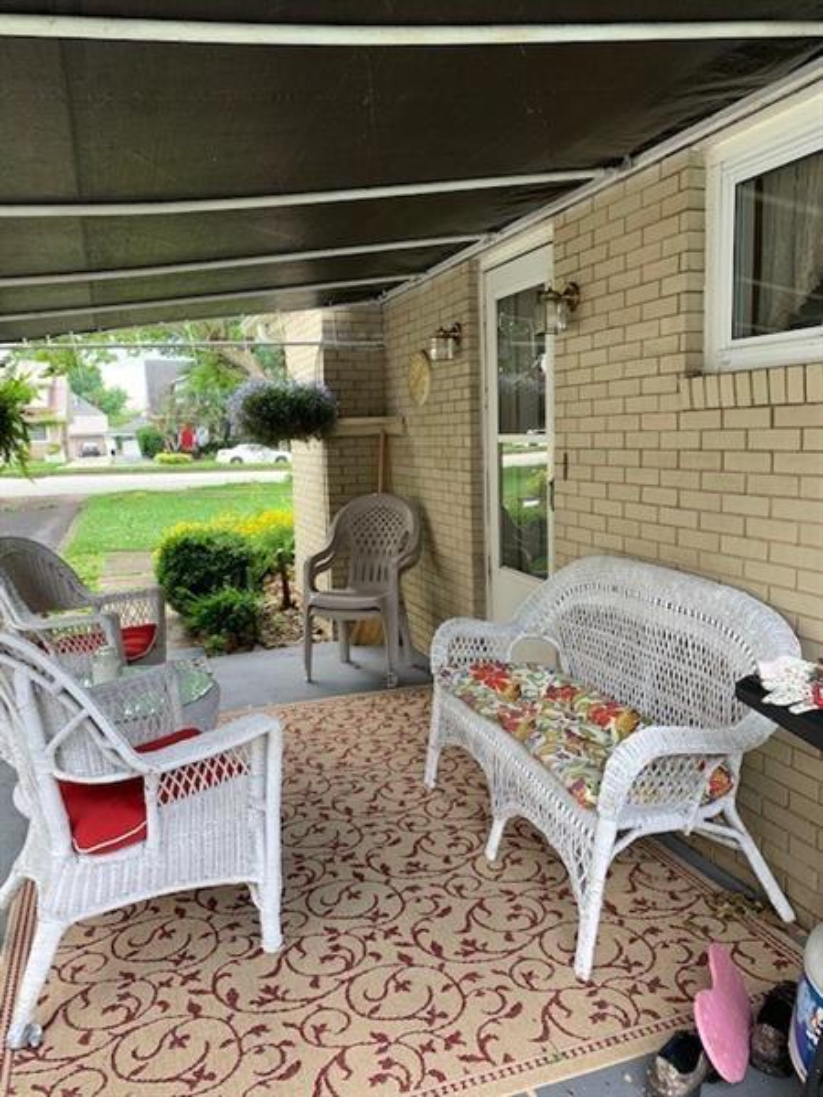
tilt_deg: -7.3
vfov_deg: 67.3
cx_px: 412
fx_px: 824
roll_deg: +1.0
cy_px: 548
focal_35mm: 26
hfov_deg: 53.1
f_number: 1.8
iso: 25
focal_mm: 4.25
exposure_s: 1/135
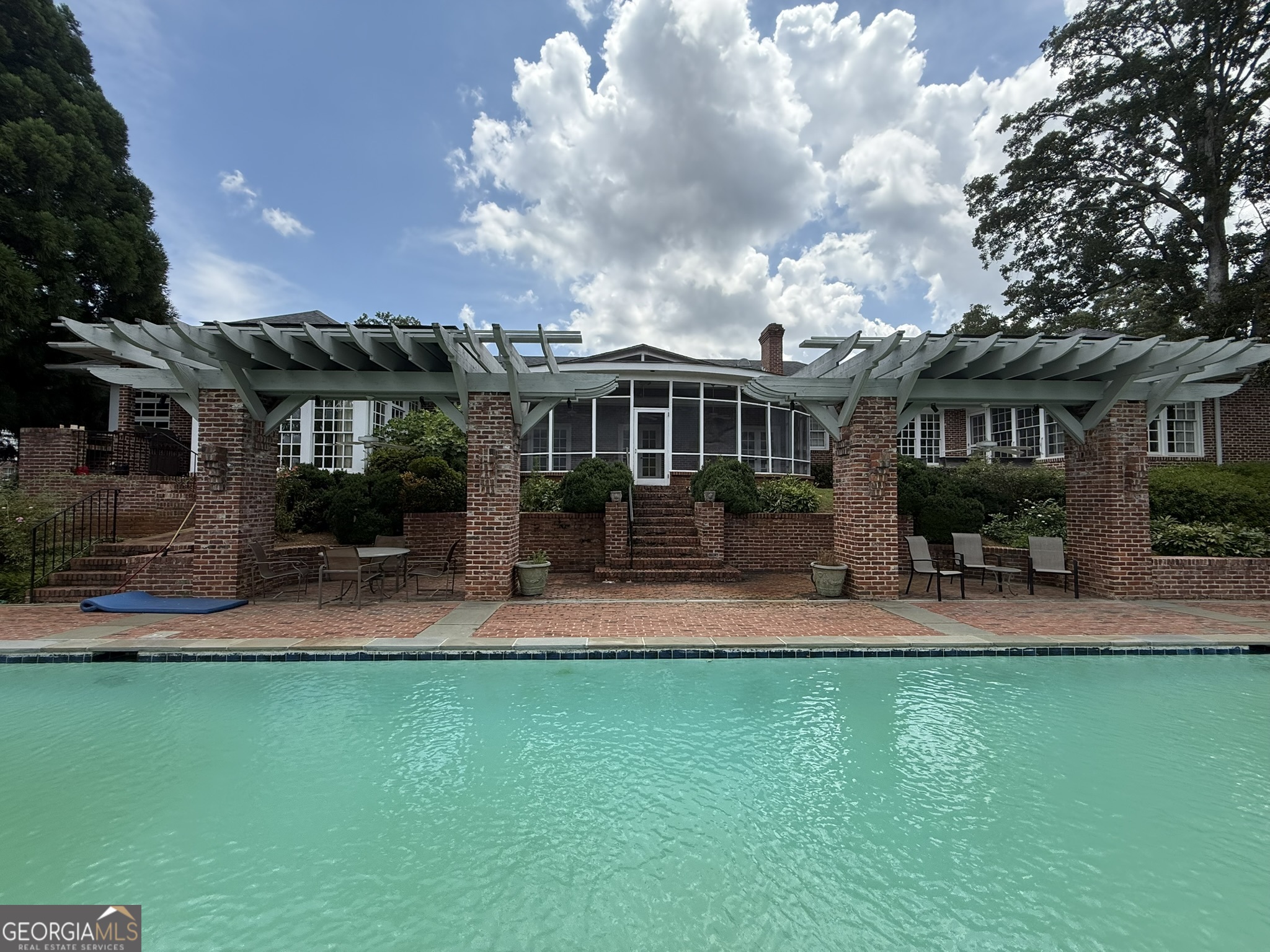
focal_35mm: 14
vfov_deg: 85.7
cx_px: 635
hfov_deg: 102.1
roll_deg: +0.1
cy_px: 476
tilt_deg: +3.0
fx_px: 514
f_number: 2.2
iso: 64
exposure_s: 1/1534
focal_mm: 2.22
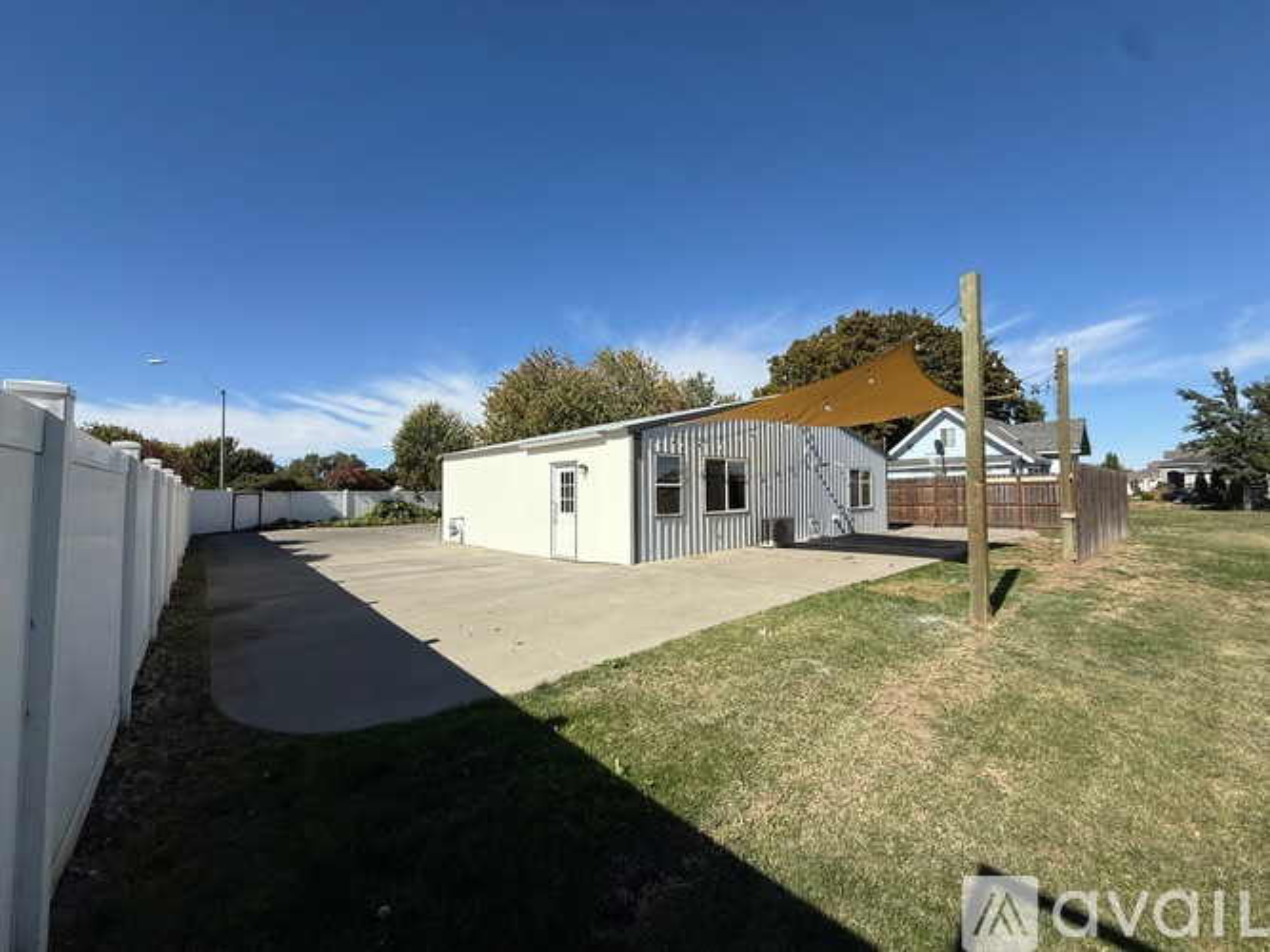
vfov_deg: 85.7
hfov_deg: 102.1
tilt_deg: +2.6
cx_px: 635
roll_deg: -0.1
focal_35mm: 14
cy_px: 476
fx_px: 514
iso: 50
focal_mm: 2.22
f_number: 2.2
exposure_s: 1/3460
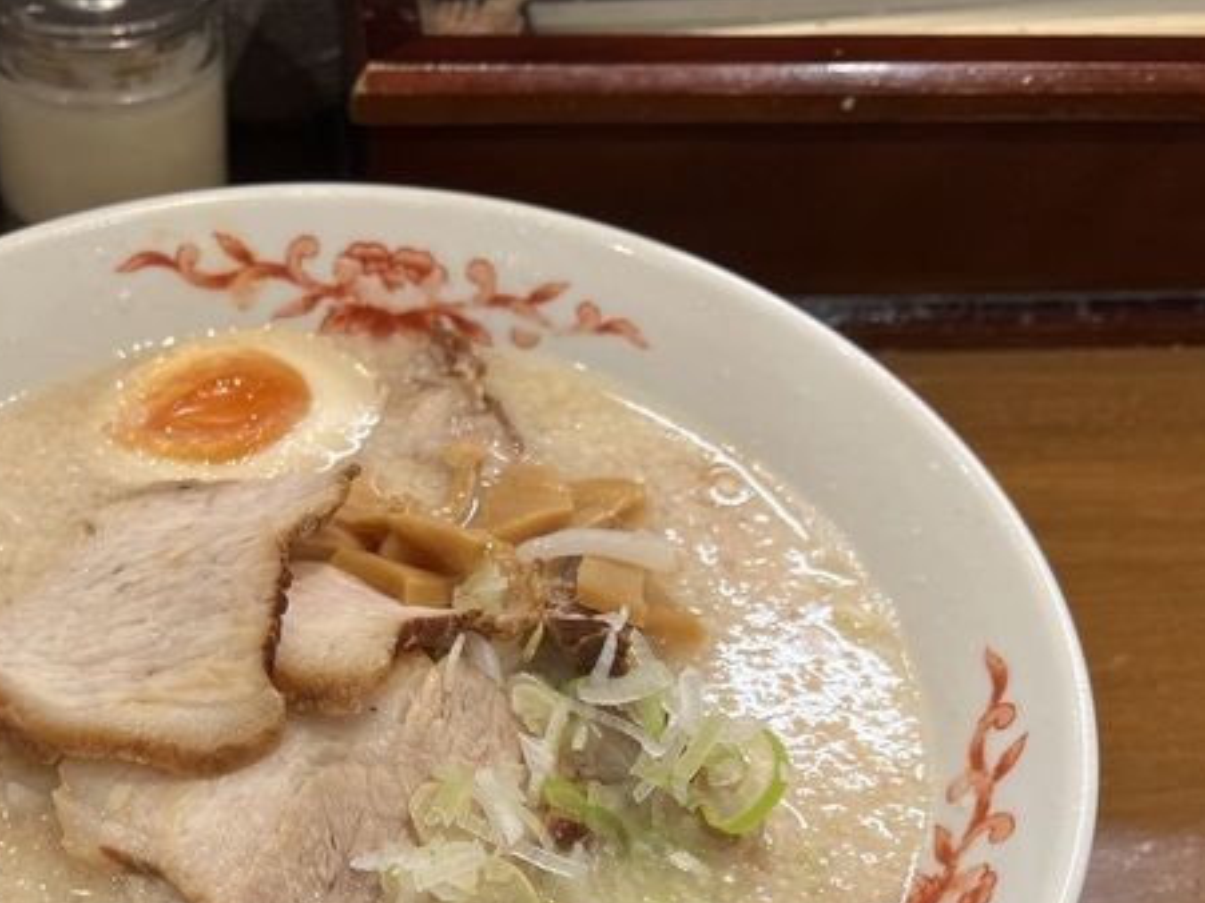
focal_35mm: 47
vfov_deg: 29.6
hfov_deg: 39.8
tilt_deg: -52.7
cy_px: 811
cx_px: 365
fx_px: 1636
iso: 100
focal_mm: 5.7
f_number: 1.5
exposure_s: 1/100
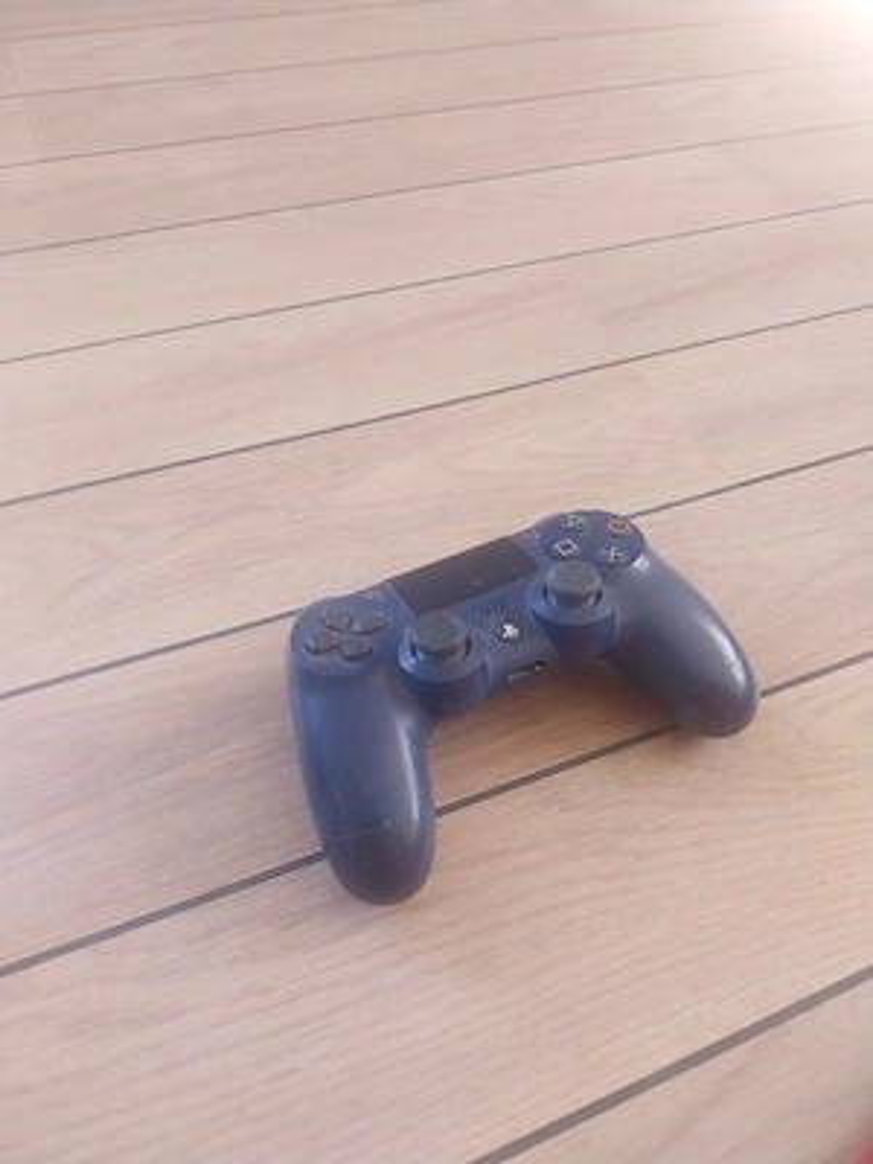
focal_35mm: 26
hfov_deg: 53.1
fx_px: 874
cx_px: 436
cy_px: 582
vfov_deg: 67.3
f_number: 1.8
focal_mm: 4
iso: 100
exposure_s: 1/50
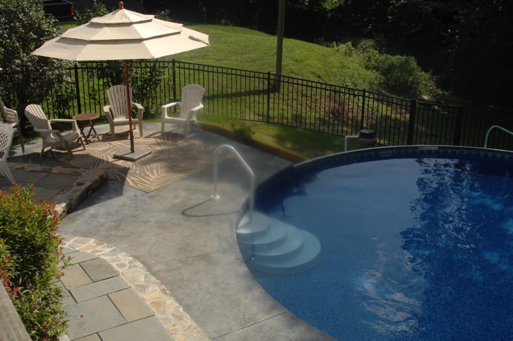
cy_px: 170
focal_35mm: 42
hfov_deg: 46.4
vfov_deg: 31.8
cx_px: 256
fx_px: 598
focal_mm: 28
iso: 100
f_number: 7.1
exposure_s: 1/200
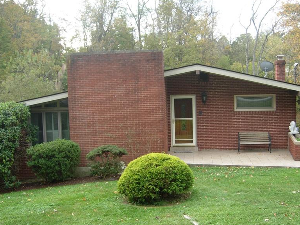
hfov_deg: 39.6
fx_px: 416
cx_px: 160
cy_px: 132
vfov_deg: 30.2
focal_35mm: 48
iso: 50
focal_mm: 7.5
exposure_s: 1/55.3
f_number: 2.7
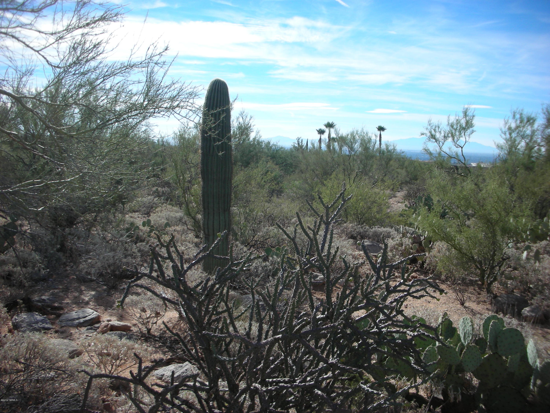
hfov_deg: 52.6
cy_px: 206
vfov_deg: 40.7
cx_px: 275
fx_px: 556
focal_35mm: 35
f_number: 8.5
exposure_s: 1/106
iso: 50
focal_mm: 5.8
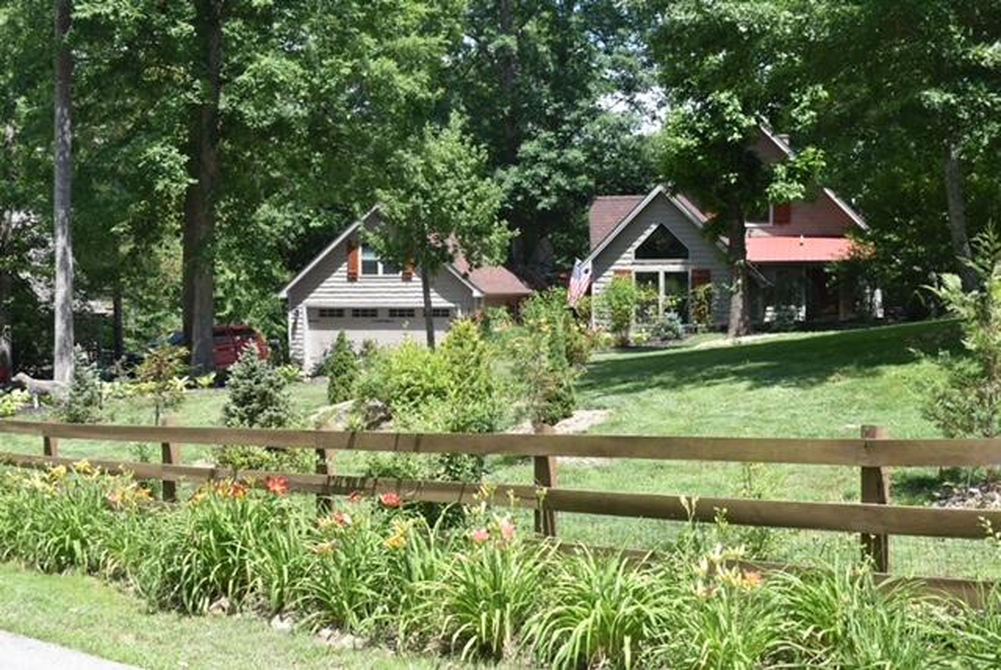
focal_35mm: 46
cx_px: 500
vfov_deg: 29.0
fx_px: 1294
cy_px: 335
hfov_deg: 42.3
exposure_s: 1/250
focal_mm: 31
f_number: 7.1
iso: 200
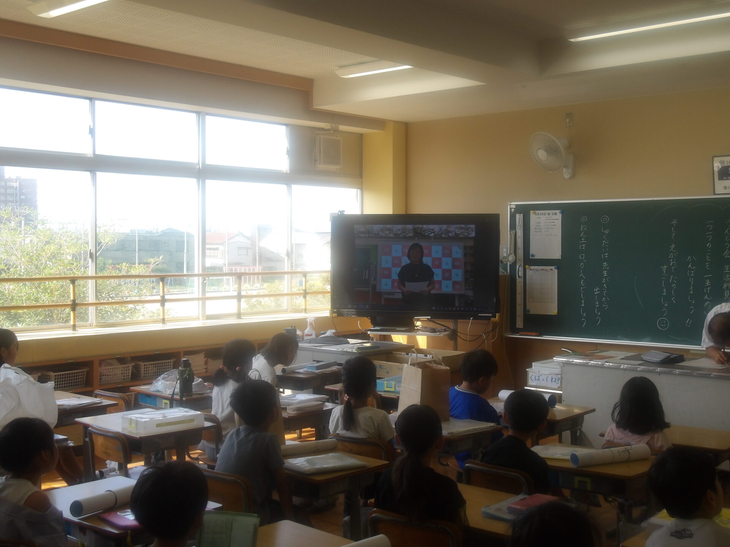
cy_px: 274
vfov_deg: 34.3
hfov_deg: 44.8
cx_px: 365
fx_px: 886
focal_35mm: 42
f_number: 3.7
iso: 100
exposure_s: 1/177
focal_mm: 7.6
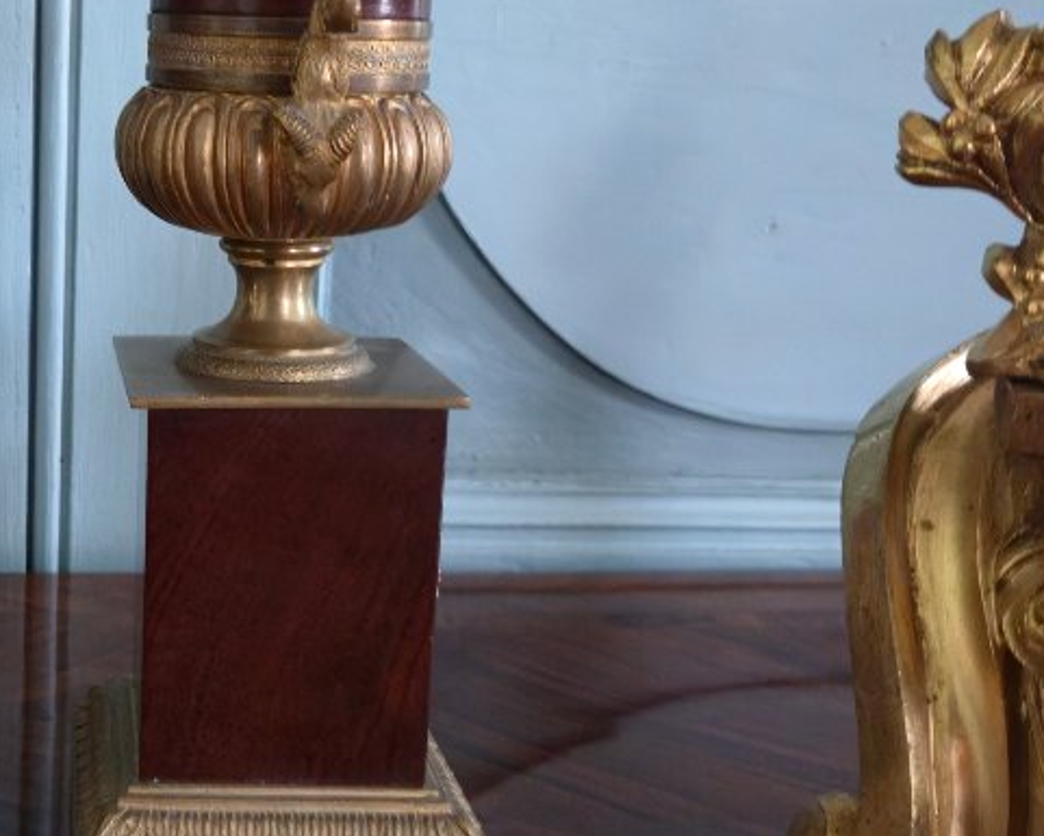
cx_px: 96
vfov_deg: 27.1
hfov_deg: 31.9
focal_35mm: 56
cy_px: 358
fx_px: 1731
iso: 800
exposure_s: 1/25
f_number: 1.8
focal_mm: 5.4
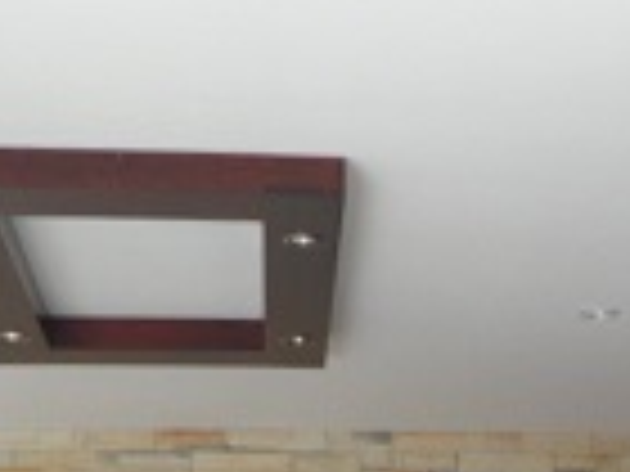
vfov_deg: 13.6
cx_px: 608
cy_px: 800
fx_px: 1802
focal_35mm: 99
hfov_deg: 19.3
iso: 80
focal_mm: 4.9
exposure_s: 1/60
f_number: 3.3
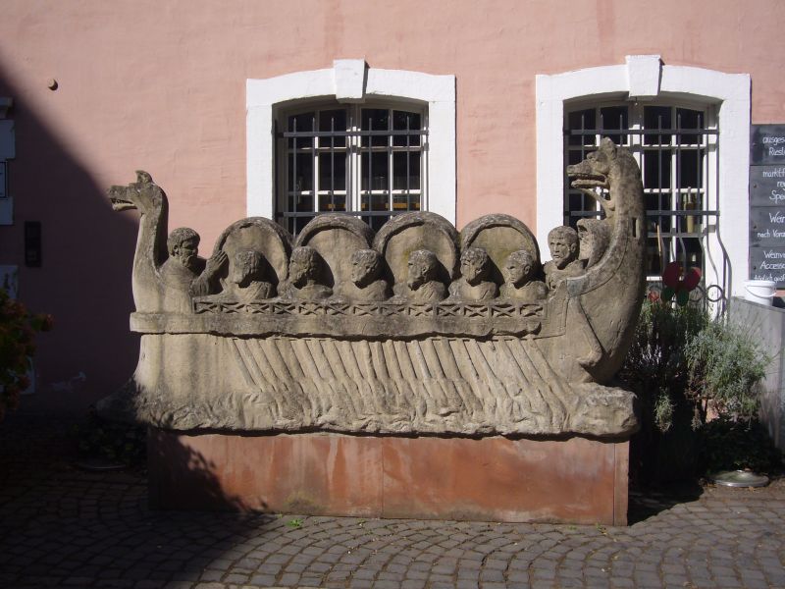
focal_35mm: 39
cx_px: 392
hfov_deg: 47.9
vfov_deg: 36.8
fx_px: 884
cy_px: 294
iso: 80
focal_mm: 6.4
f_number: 6.3
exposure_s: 1/400
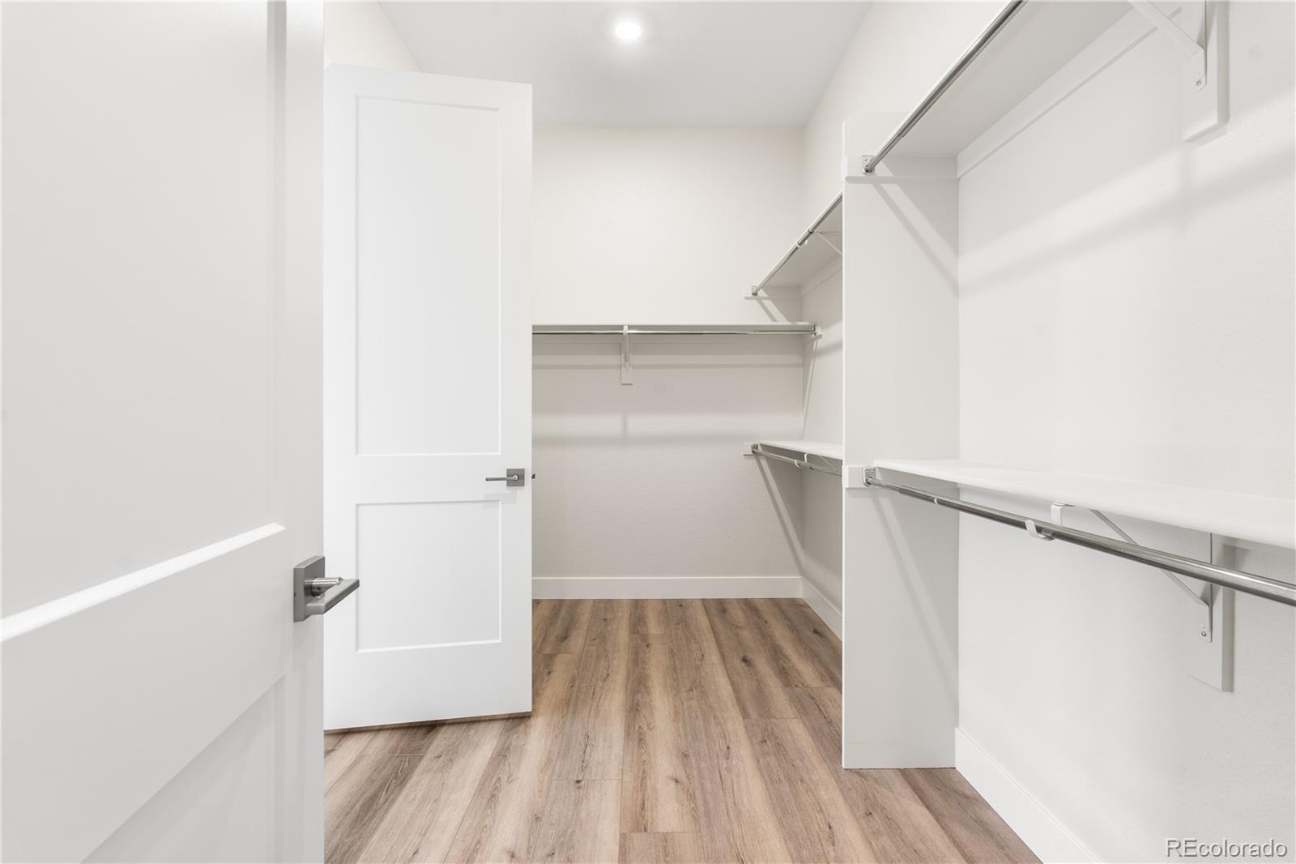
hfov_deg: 95.0
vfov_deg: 72.0
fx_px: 594
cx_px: 648
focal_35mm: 16
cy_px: 432
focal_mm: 16.5
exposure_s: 1/6
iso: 200
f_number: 8
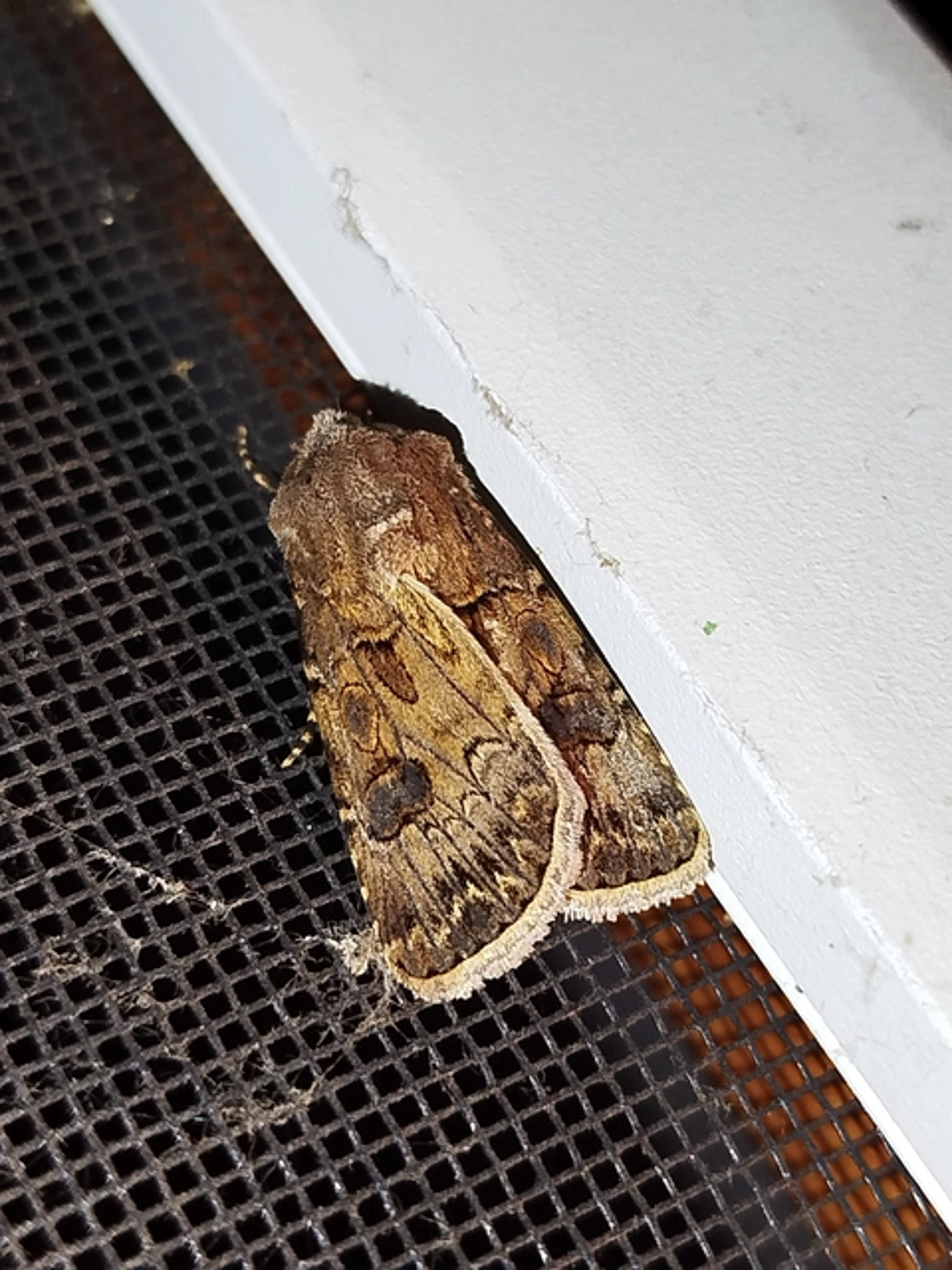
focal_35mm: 60
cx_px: 476
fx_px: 2200
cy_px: 635
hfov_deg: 24.4
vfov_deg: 32.2
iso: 125
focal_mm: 5.31
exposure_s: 1/50
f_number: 1.7
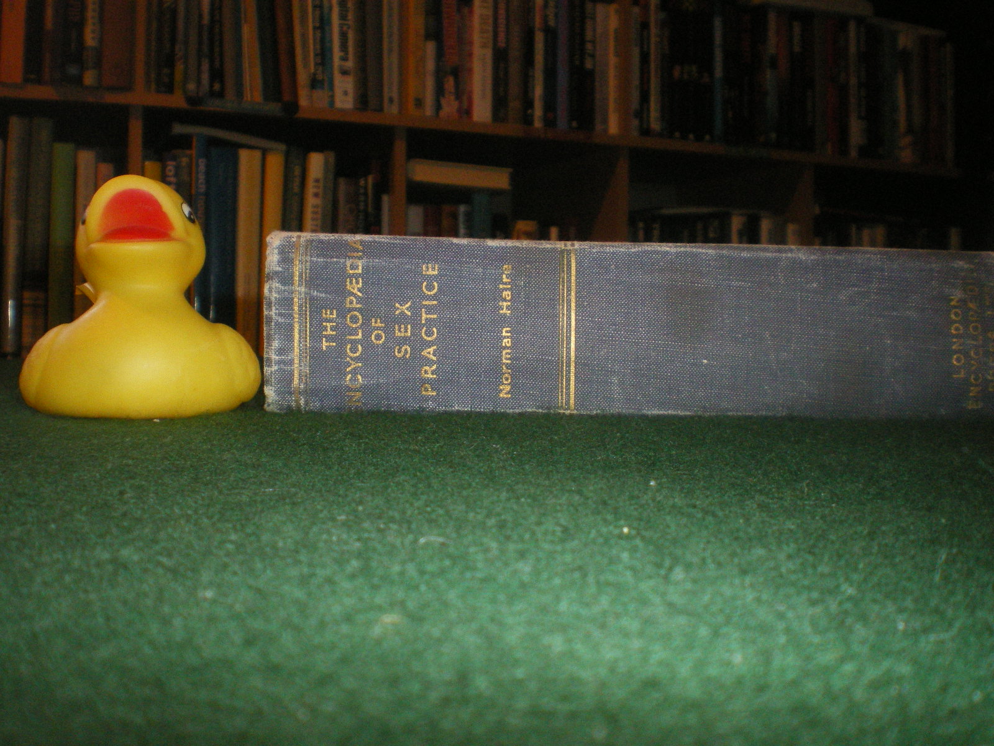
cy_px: 373
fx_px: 1091
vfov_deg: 37.7
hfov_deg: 49.0
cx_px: 497
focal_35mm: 38
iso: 400
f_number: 4.6
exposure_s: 1/50
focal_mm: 6.3
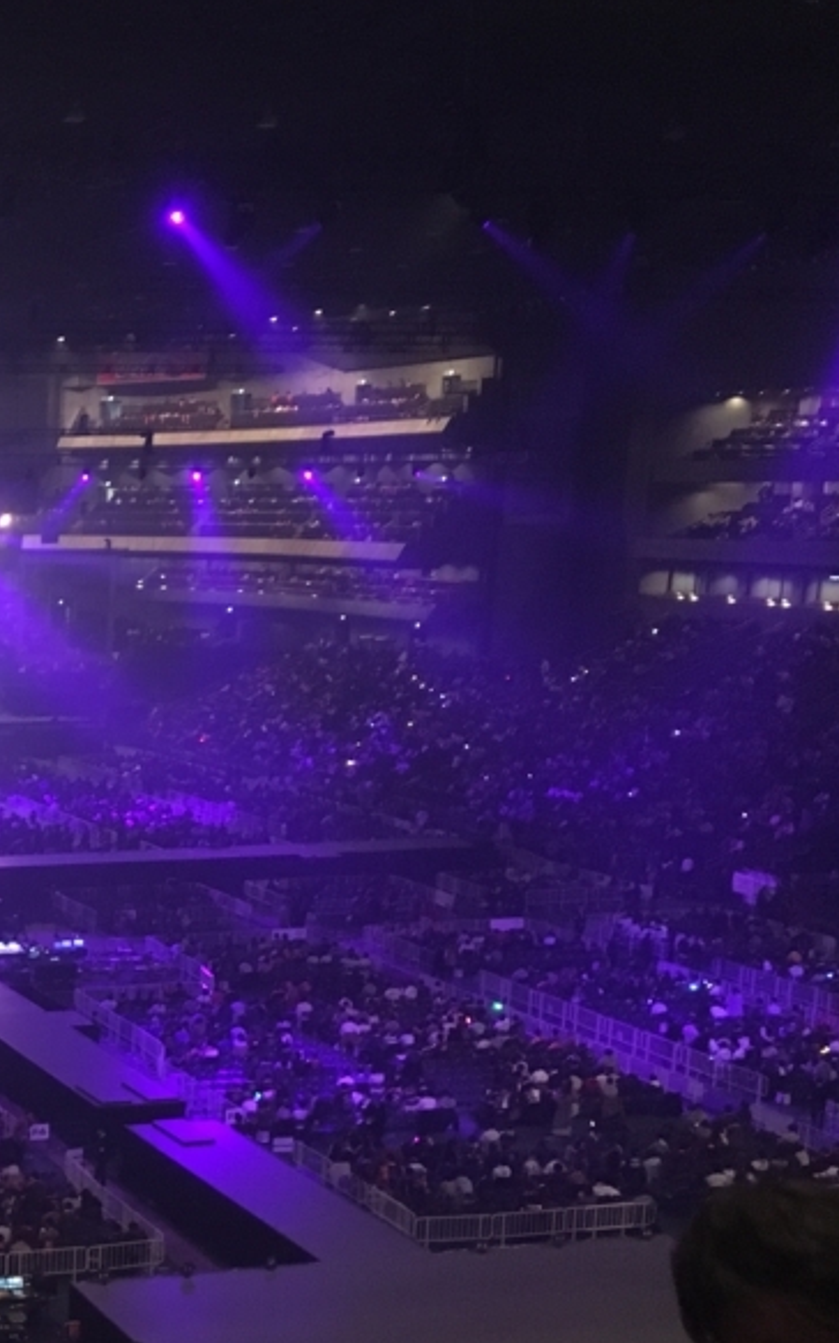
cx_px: -327
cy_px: 843
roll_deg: -0.1
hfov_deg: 21.1
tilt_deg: -11.4
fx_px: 1977
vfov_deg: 37.3
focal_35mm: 54
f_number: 2.2
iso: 250
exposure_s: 1/15
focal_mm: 4.15
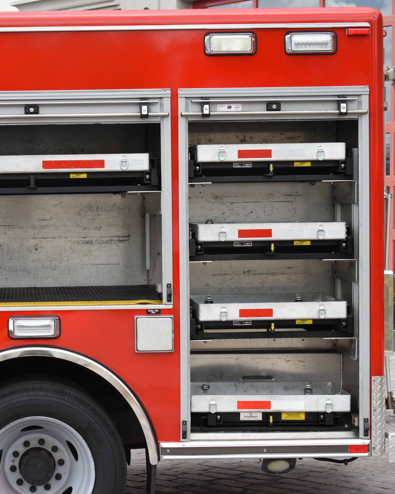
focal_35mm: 98
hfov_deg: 15.5
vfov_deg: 19.6
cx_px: 30
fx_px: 1432
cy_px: 248
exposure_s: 1/160
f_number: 6.3
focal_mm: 46
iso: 100
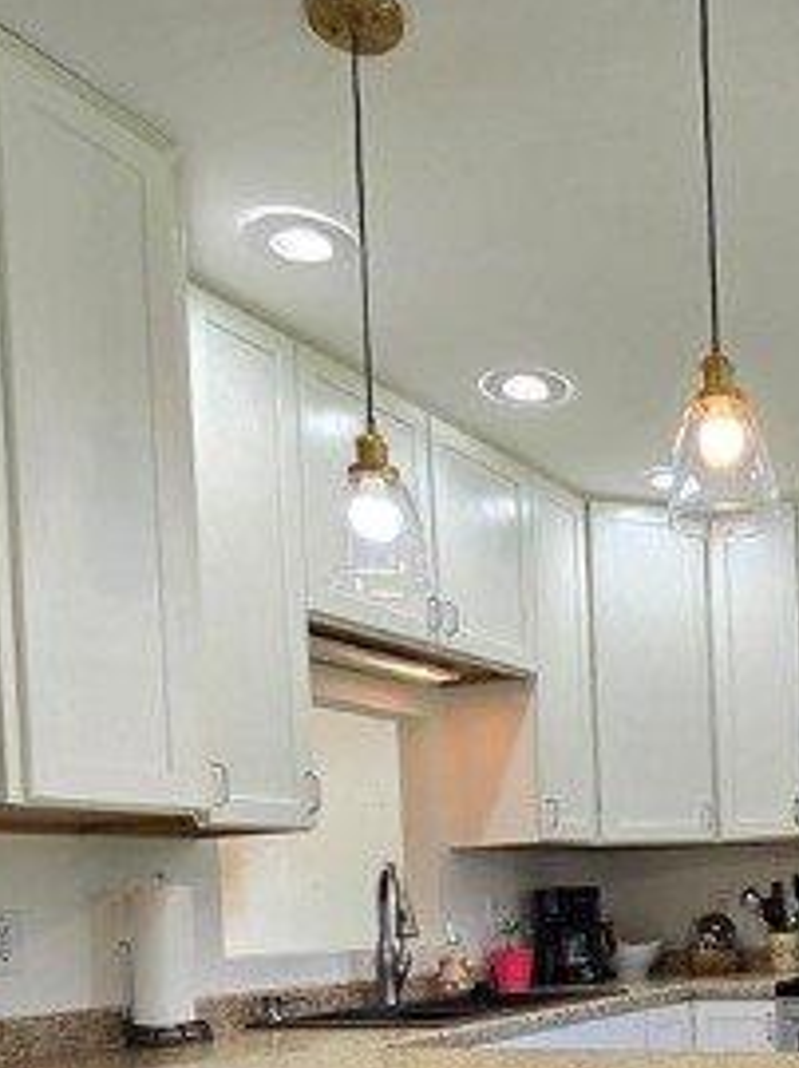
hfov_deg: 34.4
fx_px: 1141
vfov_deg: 46.5
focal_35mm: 37
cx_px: 835
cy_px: 906
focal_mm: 2.2
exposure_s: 1/60
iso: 80
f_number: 2.2
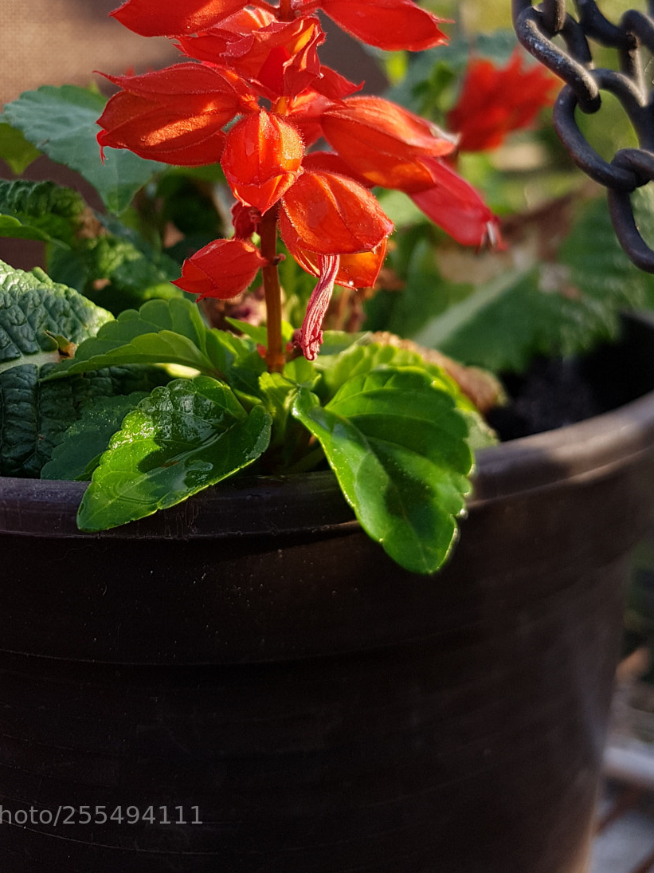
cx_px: 264
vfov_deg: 47.5
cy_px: 240
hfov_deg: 37.6
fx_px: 957
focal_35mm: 38
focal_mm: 4.2
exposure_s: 1/350
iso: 50
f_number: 1.7
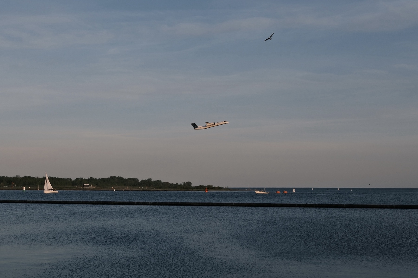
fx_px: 406
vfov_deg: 37.9
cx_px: 209
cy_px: 139
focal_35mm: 35
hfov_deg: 54.4
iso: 125
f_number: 5
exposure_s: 1/420
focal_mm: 23
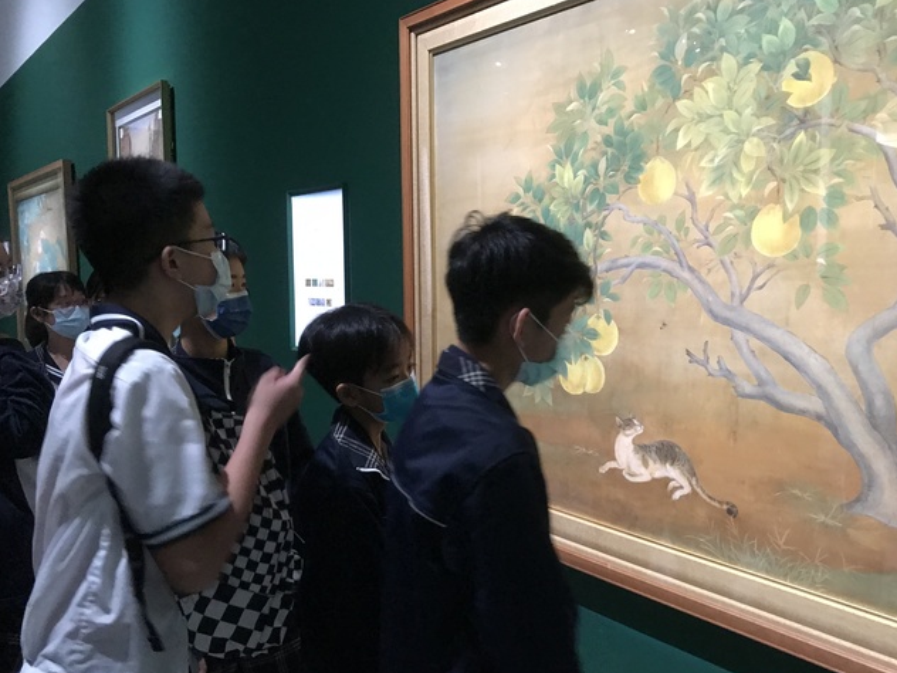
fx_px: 803
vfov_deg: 45.4
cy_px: 363
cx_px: 463
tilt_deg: -6.6
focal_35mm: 31
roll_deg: +0.1
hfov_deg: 58.3
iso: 100
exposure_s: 1/6
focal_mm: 3.99
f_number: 1.8
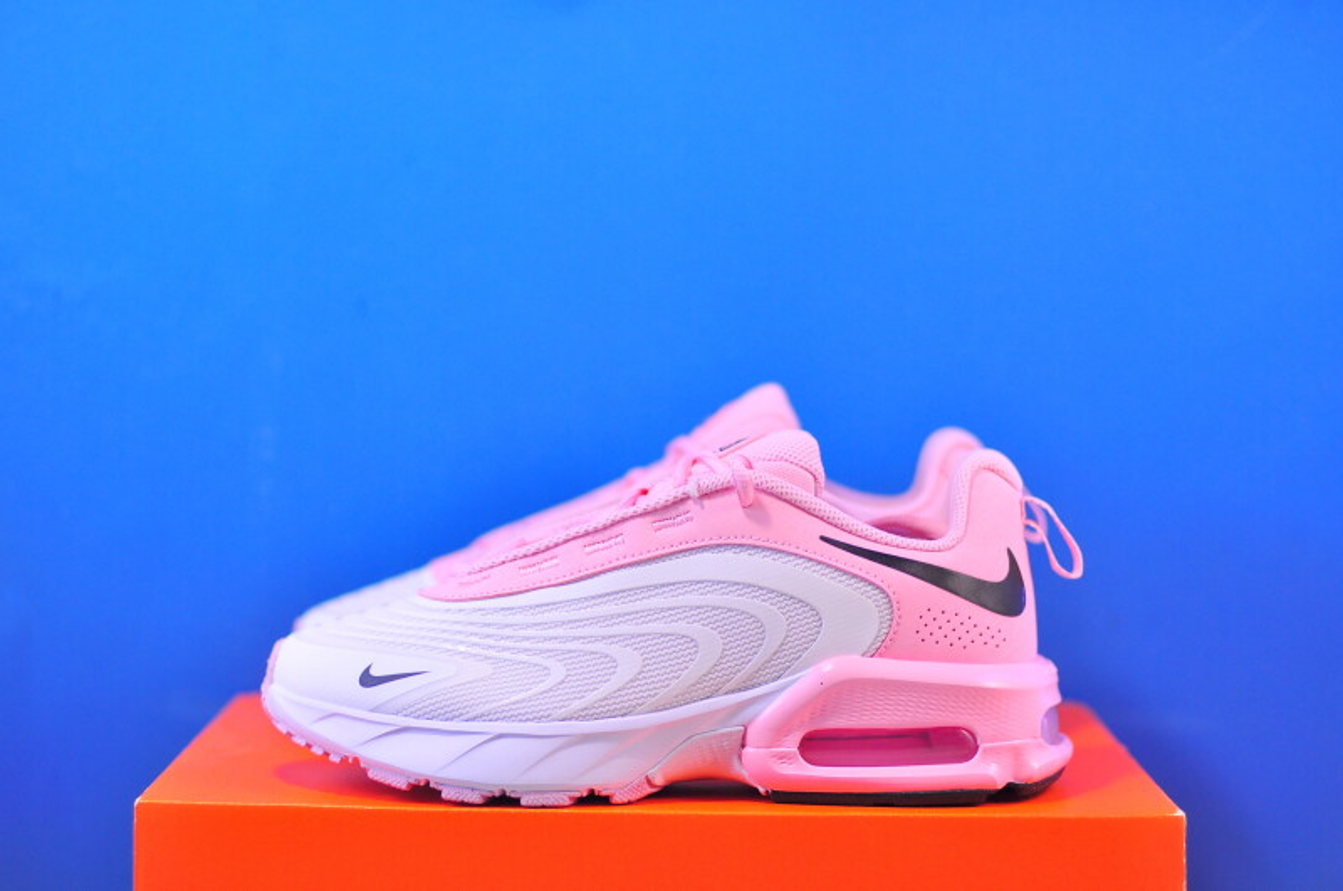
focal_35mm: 75
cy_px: 446
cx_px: 672
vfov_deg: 18.1
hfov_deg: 27.0
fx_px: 2794
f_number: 2
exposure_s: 1/320
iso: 250
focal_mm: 50
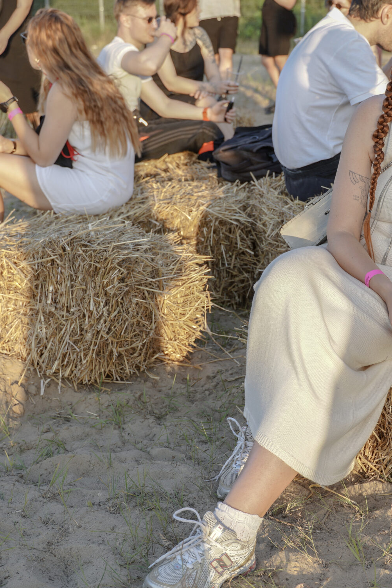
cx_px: 311
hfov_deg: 21.3
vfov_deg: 31.9
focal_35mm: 63
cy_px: 287
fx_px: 1029
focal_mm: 37
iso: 100
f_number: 3.5
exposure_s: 1/160
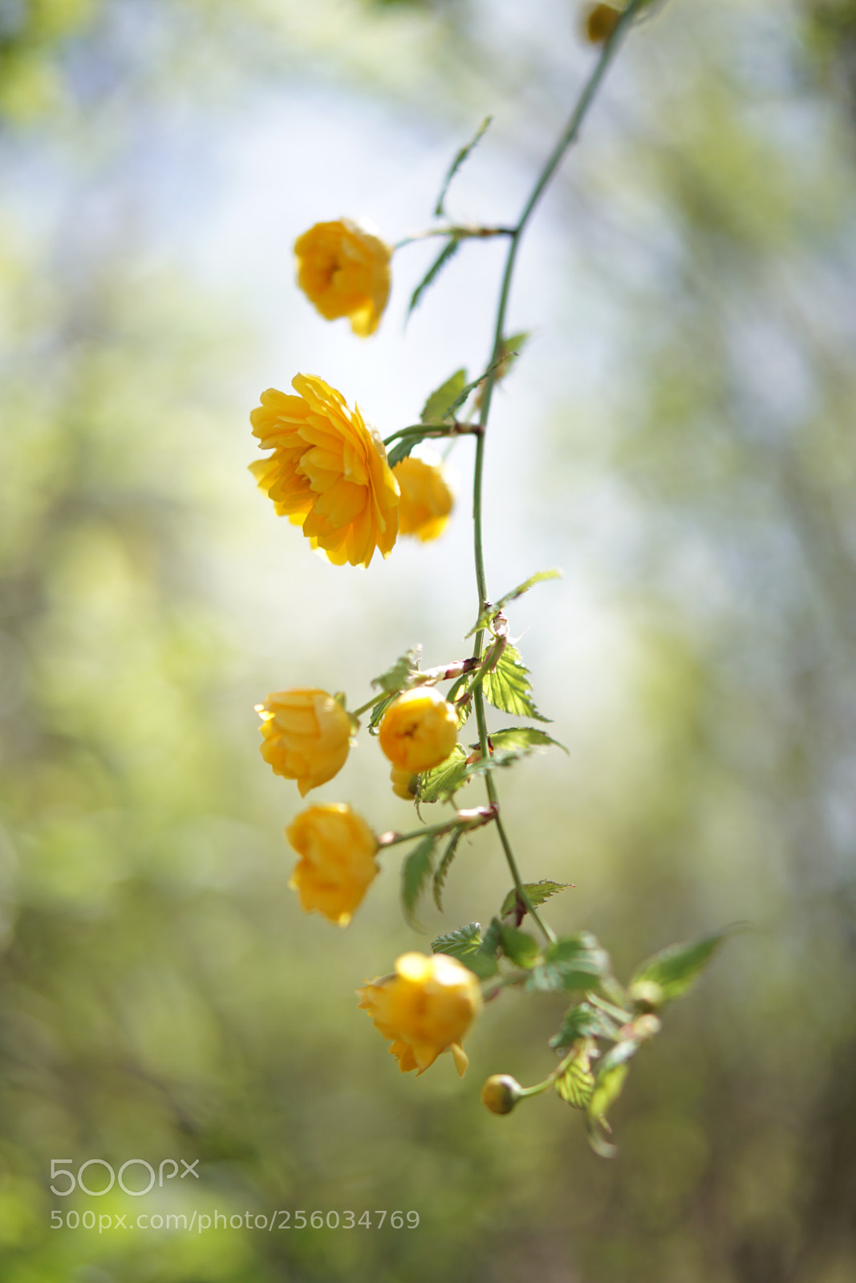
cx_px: 428
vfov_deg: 27.0
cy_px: 642
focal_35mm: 75
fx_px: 2674
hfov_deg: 18.2
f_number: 1.8
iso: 100
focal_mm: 50
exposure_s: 1/1000
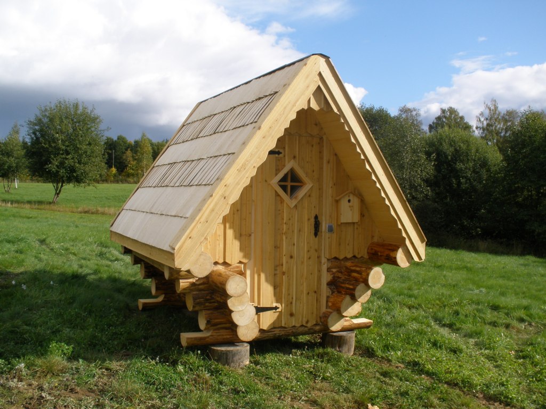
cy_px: 204
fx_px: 568
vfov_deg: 39.7
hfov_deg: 51.4
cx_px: 273
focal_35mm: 36
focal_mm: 6.3
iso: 80
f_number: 5.6
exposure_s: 1/320
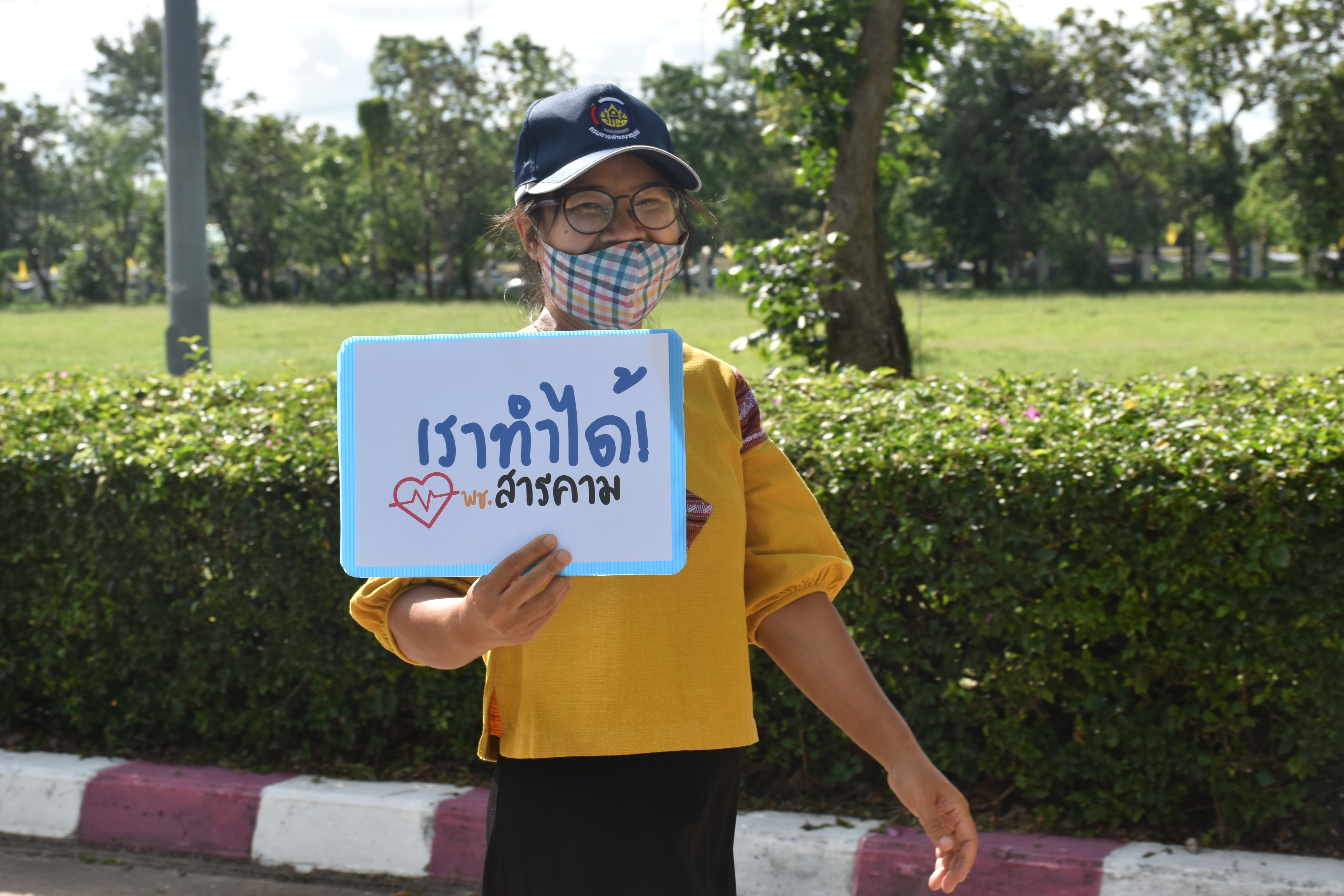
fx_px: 2520
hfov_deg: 29.9
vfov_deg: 20.2
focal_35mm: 68
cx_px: 672
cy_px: 448
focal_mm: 45
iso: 200
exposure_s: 1/320
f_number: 9
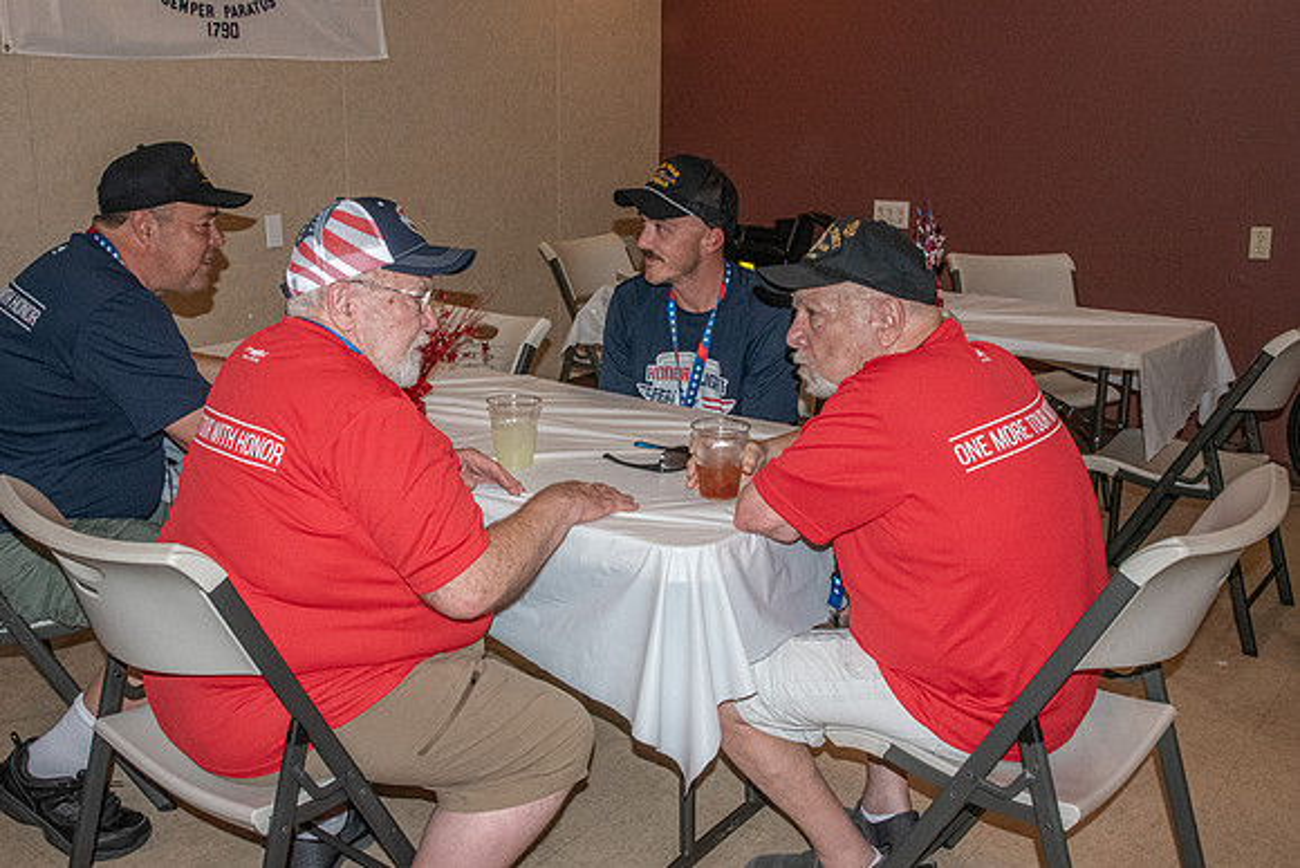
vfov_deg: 37.9
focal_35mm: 35
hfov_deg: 54.5
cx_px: 590
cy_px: 402
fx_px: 1261
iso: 6400
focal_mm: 28
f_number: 13
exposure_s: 1/60
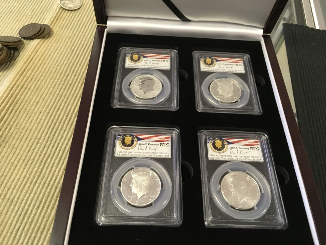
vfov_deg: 48.2
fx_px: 273
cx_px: 163
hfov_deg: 61.7
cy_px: 122
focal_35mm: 29
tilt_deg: -56.0
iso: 125
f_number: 2.2
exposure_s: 1/30
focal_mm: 4.15
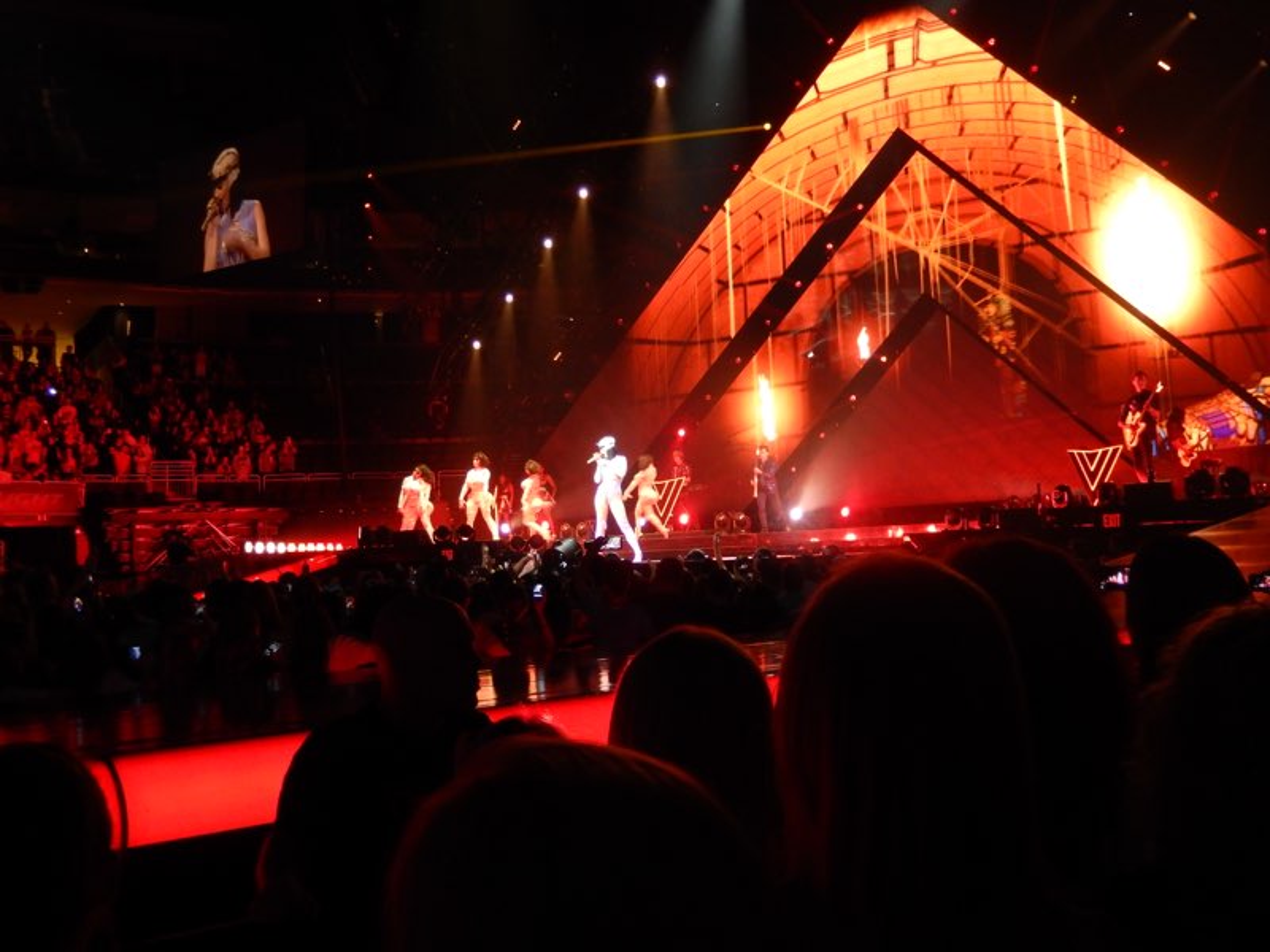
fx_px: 1321
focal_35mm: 36
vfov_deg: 39.7
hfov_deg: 51.4
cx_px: 635
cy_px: 476
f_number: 4
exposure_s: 1/25
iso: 400
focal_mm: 6.5
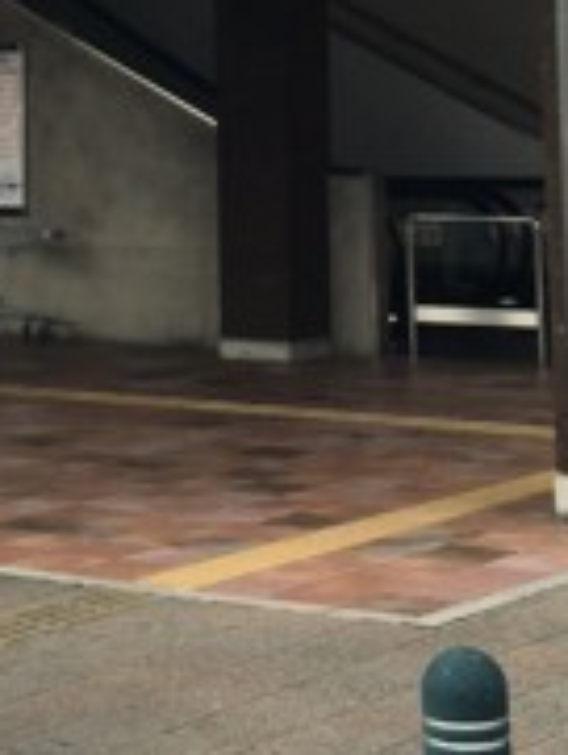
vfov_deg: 14.9
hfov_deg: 11.5
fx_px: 2797
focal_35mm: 128
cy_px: -154
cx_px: 67
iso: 25
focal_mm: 4.15
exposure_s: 1/657
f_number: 2.2
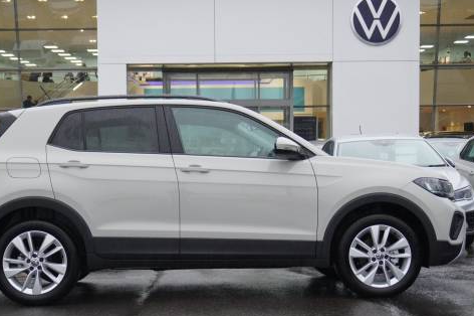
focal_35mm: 61
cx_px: 214
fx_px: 803
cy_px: 182
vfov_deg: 22.2
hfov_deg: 32.9
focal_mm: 30
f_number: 5
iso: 2000
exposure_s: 1/160
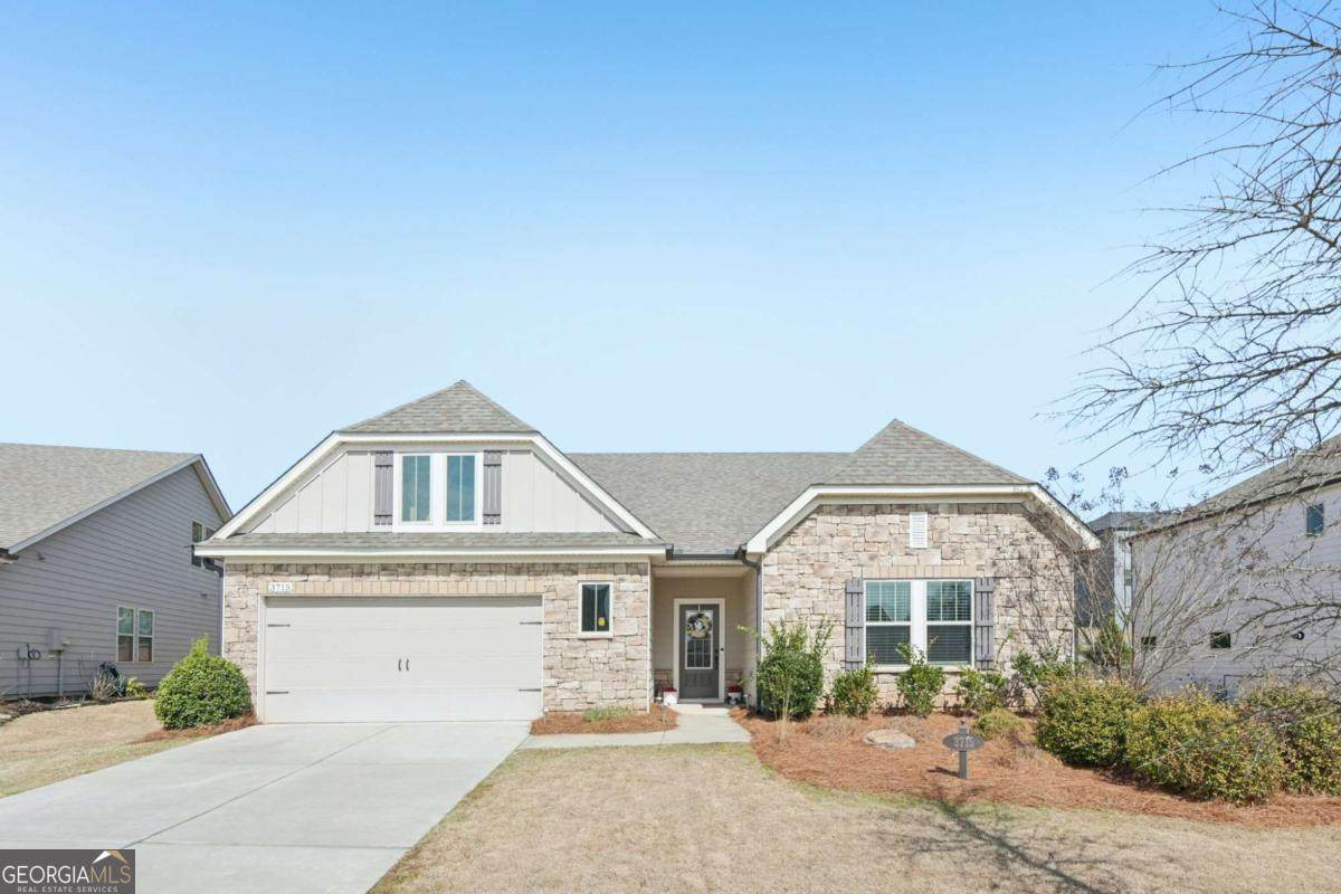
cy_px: 447
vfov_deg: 73.7
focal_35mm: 16
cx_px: 670
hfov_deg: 96.7
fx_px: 596
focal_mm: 16
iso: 200
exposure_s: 1/1250
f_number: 8
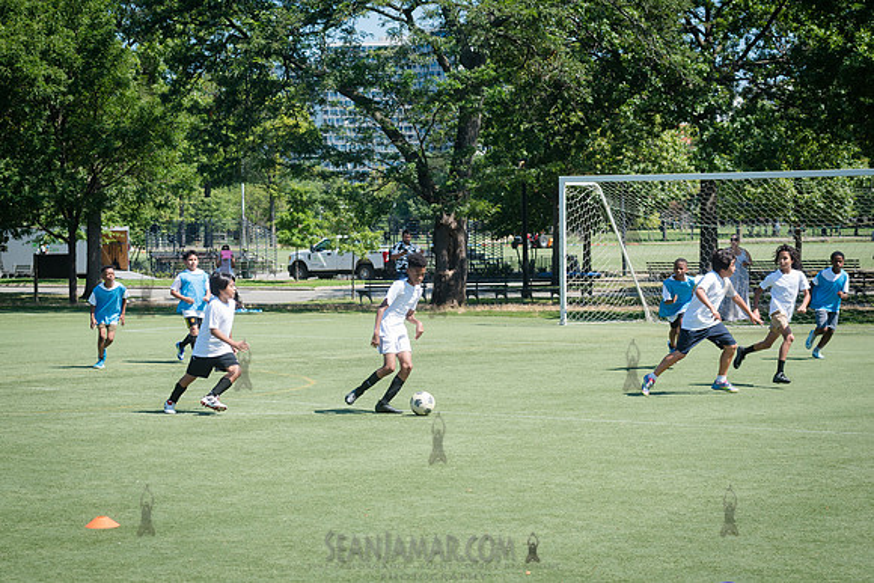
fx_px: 2259
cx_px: 407
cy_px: 335
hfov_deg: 21.9
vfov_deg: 14.7
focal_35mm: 93
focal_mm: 80
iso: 200
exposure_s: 1/320
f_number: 7.1
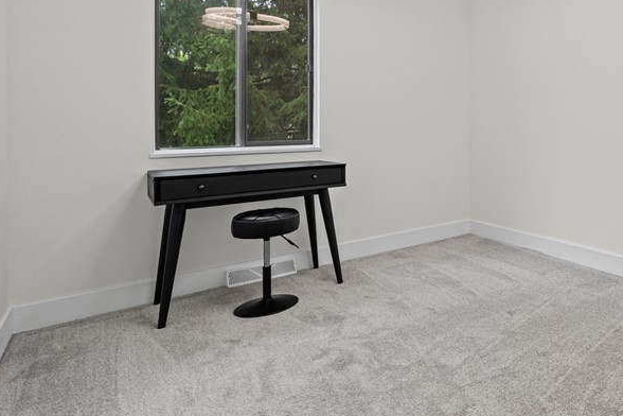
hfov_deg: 61.7
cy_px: 135
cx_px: 564
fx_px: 415
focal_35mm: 24
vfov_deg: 52.0
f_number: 9
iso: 250
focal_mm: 13
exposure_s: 1/3
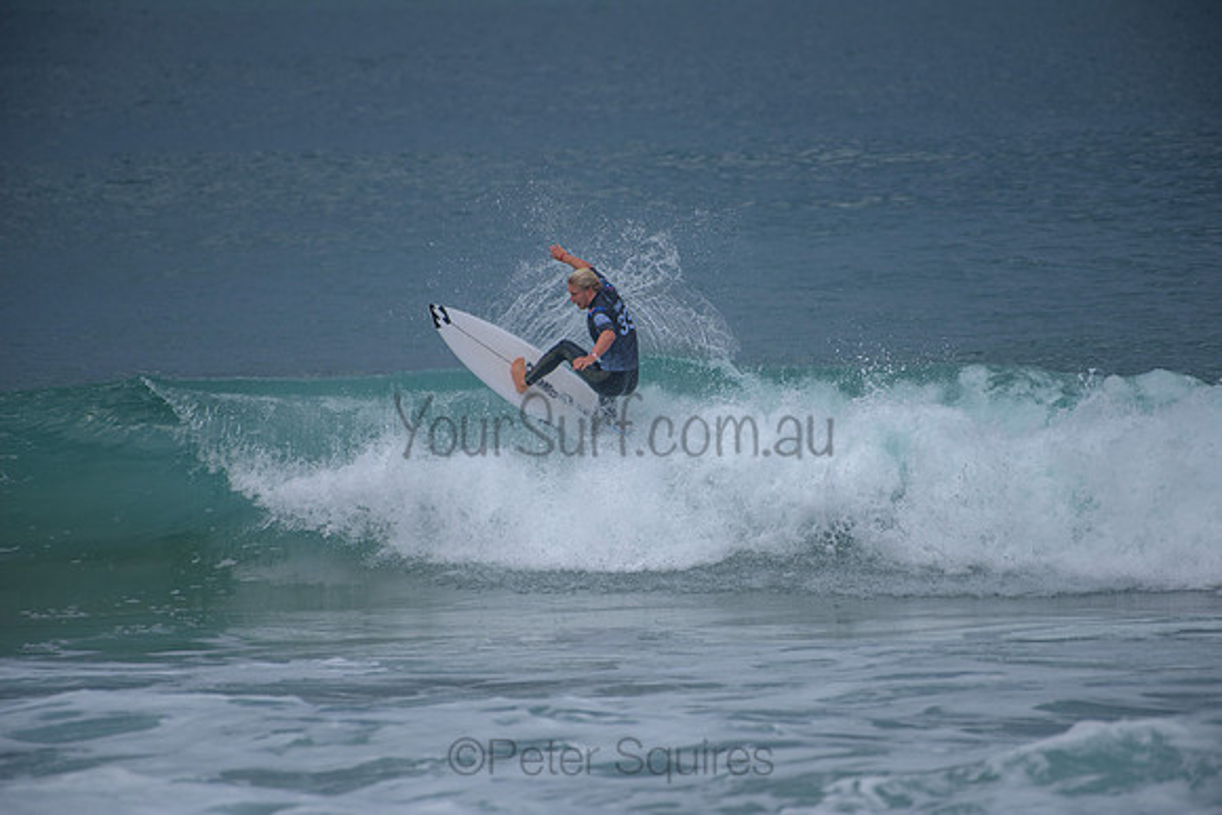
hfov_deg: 4.1
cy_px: 408
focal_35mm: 500
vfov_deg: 2.8
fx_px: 16975
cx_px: 611
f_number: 5.6
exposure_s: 1/2000
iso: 160
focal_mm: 500
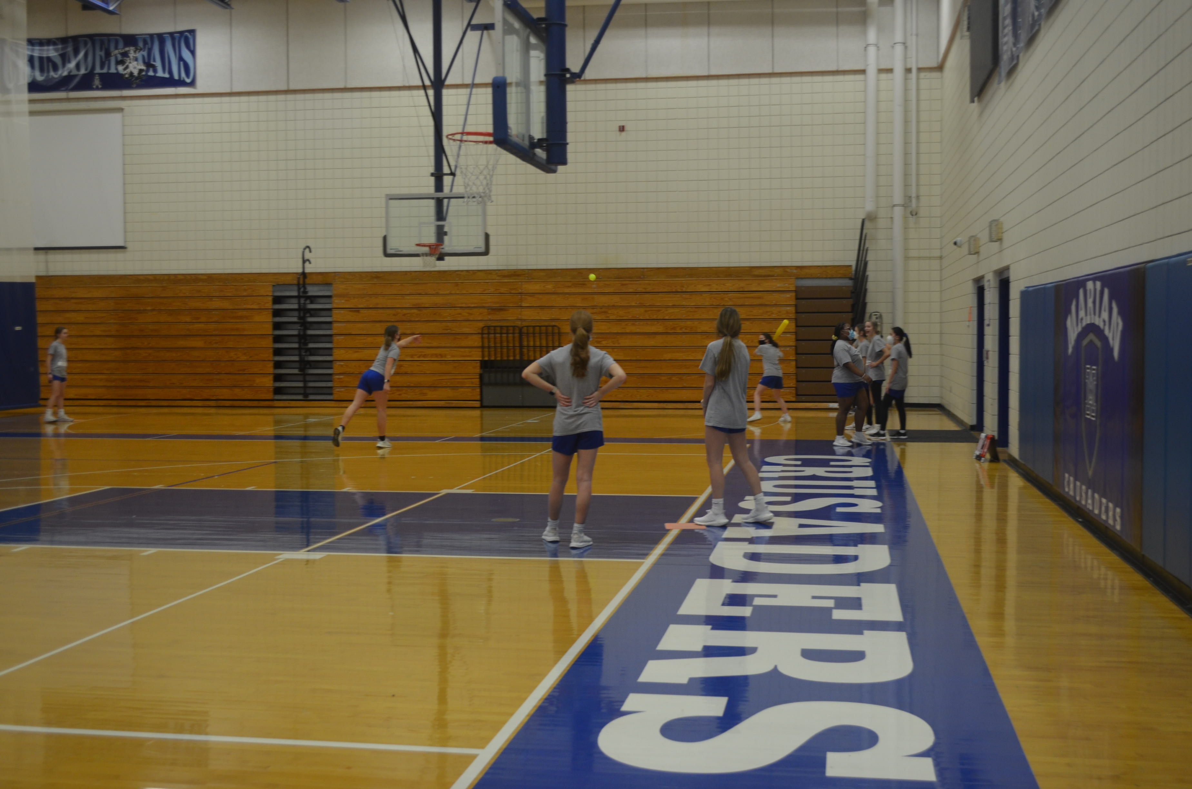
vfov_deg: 31.8
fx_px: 1388
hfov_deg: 46.5
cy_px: 394
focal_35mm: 42
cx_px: 596
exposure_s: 1/60
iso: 450
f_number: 4.5
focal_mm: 28
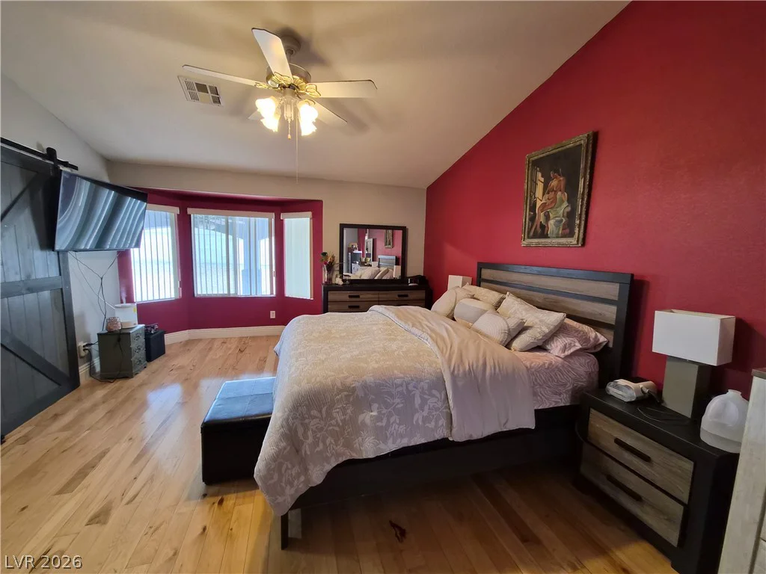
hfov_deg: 106.2
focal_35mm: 13
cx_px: 383
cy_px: 287
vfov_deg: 89.9
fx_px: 288
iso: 250
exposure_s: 1/60
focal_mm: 1.7
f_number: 2.2
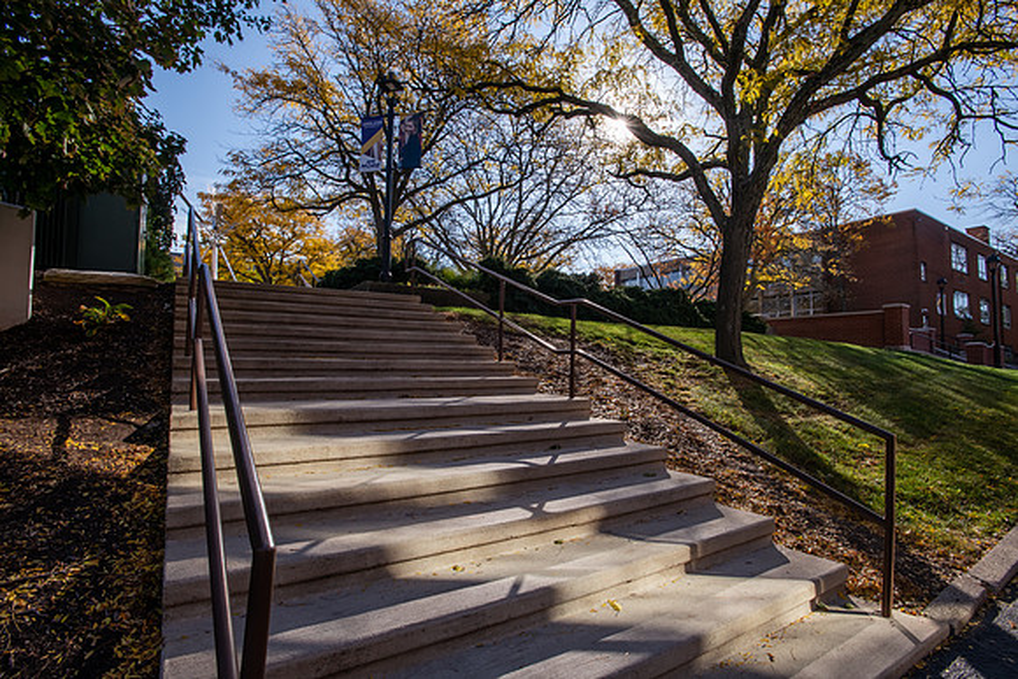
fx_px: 537
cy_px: 340
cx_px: 509
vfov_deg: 64.6
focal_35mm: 19
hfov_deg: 86.9
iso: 320
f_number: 18
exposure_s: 1/125
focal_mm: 19
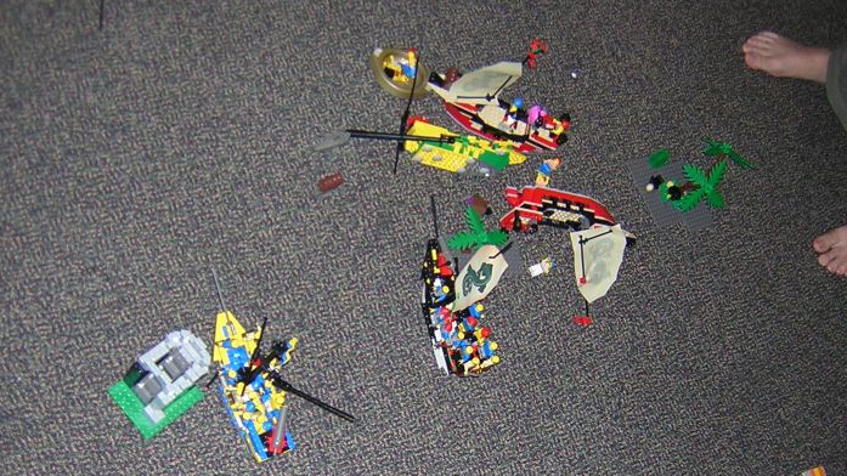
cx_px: 390
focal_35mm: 45
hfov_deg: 45.4
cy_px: 314
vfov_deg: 26.4
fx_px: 1011
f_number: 2.6
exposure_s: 1/60.1
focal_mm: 4.7
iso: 207
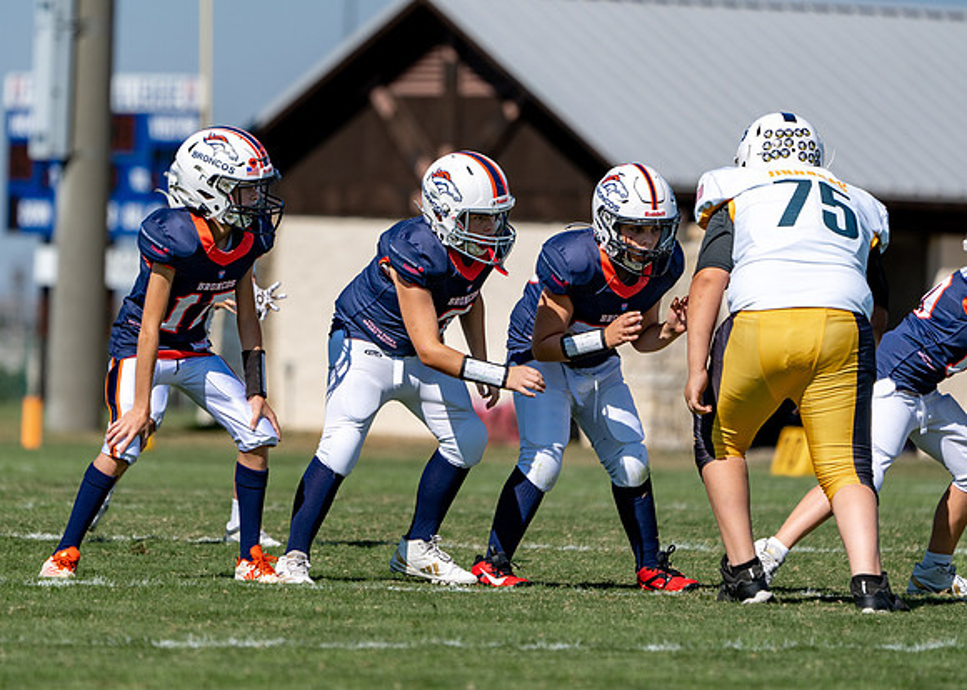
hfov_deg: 5.3
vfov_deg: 3.8
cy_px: 309
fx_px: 10404
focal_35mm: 379
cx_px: 386
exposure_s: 1/1600
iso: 125
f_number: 5.6
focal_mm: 318
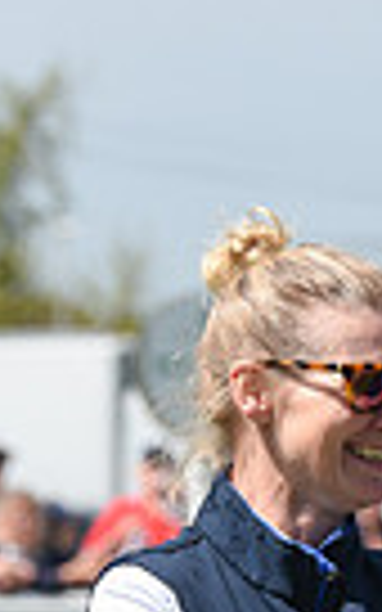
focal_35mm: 542
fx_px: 9028
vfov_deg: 3.9
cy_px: 713
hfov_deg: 2.4
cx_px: 1186
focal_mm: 125
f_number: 5.6
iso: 320
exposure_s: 1/1600
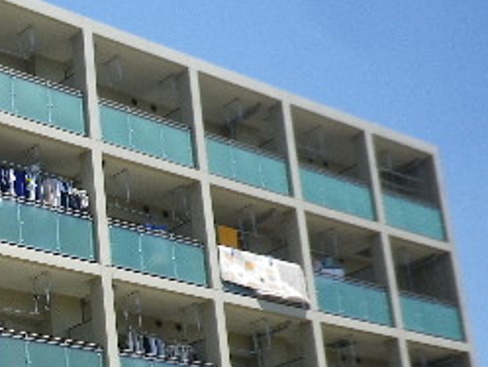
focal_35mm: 90
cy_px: 318
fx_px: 1269
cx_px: -16
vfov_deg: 16.3
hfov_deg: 20.9
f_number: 3.9
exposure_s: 1/500
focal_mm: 6.36
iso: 80
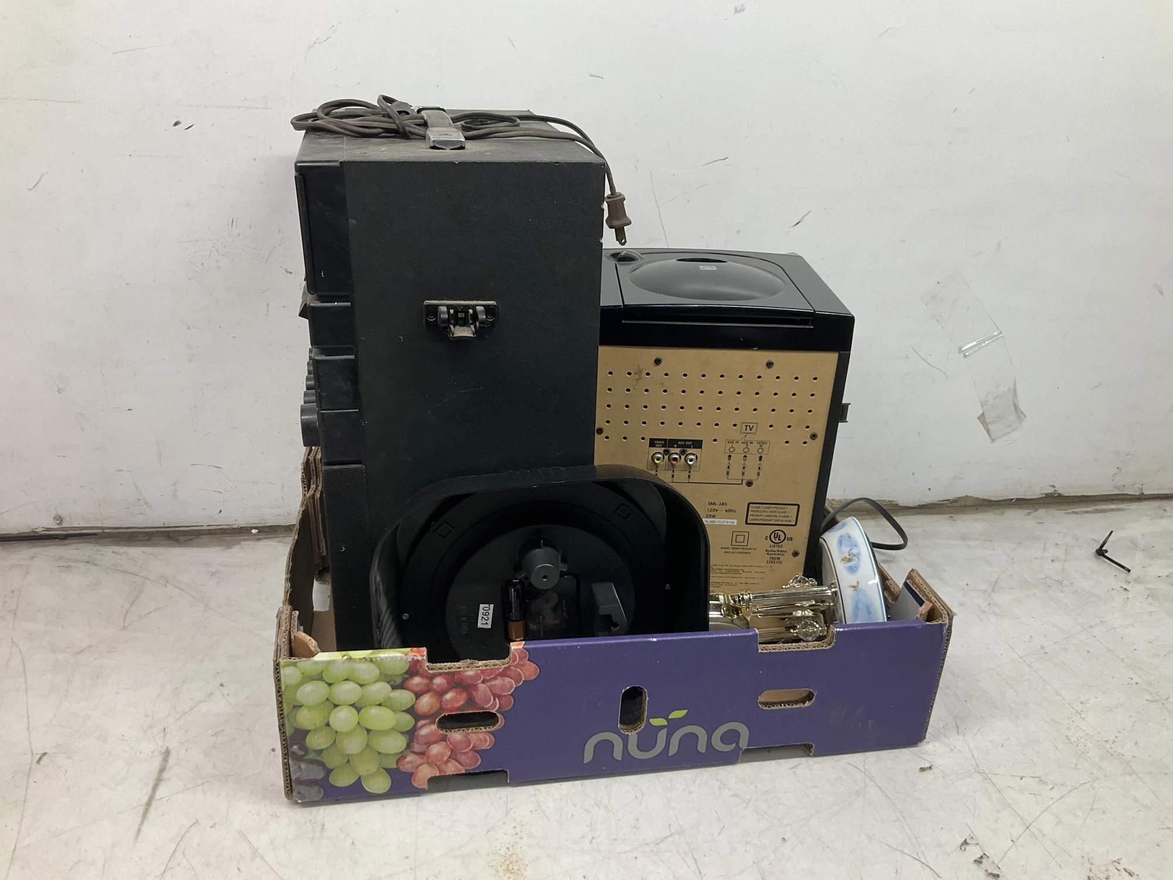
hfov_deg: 61.7
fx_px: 983
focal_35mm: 29
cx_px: 586
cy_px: 440
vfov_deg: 48.2
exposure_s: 1/120
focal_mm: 3
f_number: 1.8
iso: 50
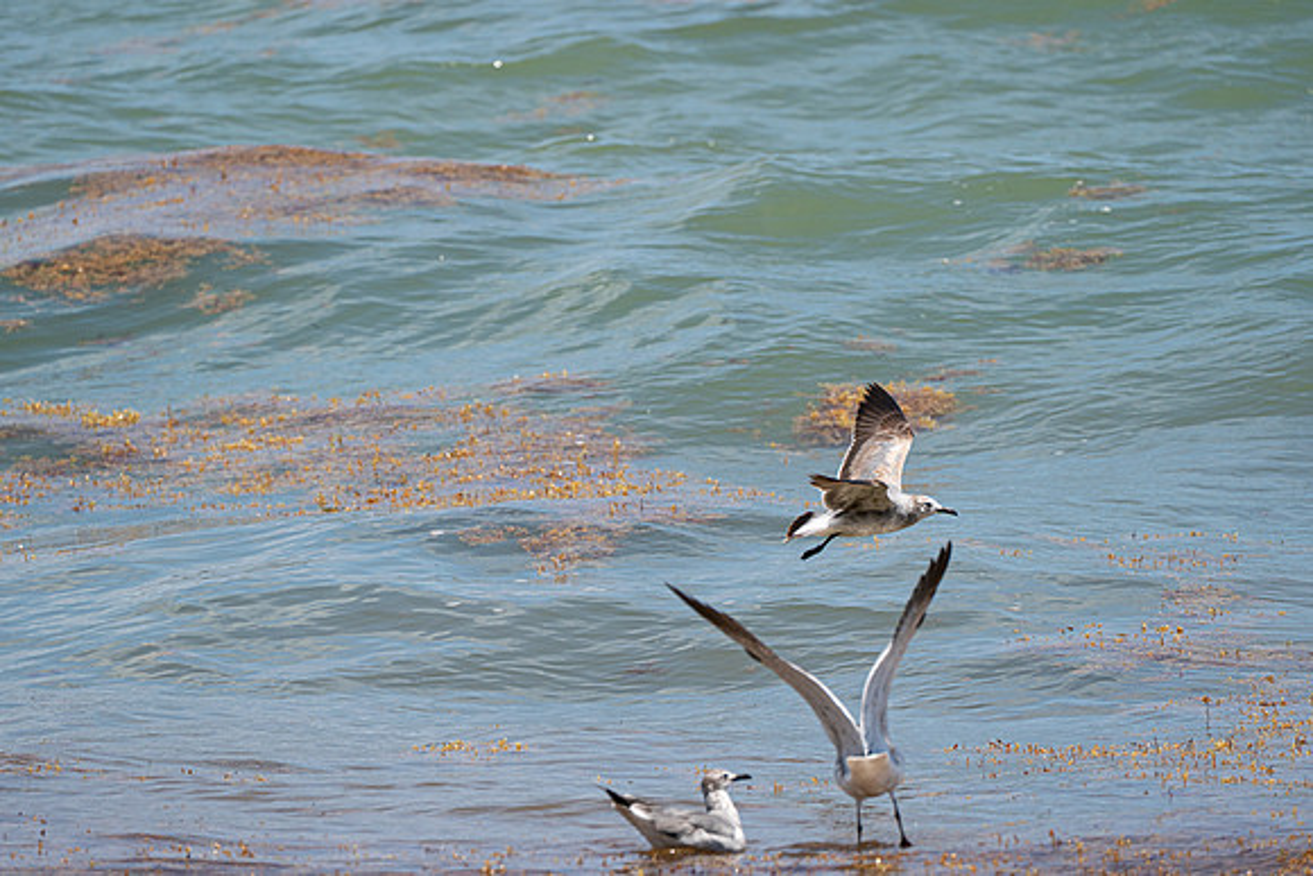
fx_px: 14592
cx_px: 656
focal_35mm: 400
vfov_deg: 3.4
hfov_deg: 5.2
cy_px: 438
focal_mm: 400
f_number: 10
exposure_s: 1/1250
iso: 640
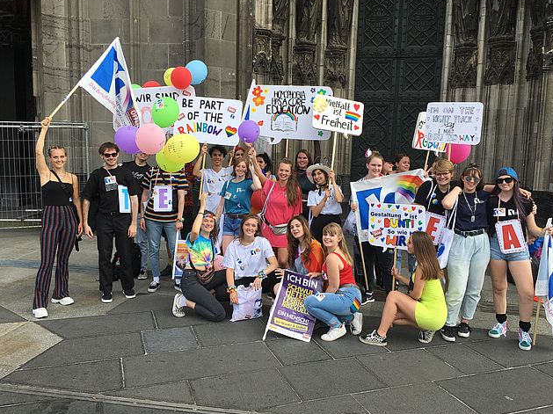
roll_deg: -0.7
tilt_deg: -7.2
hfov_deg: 60.0
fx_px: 479
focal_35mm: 30
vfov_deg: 46.7
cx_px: 285
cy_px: 201
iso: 25
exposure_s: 1/615
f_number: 2.2
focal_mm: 4.15
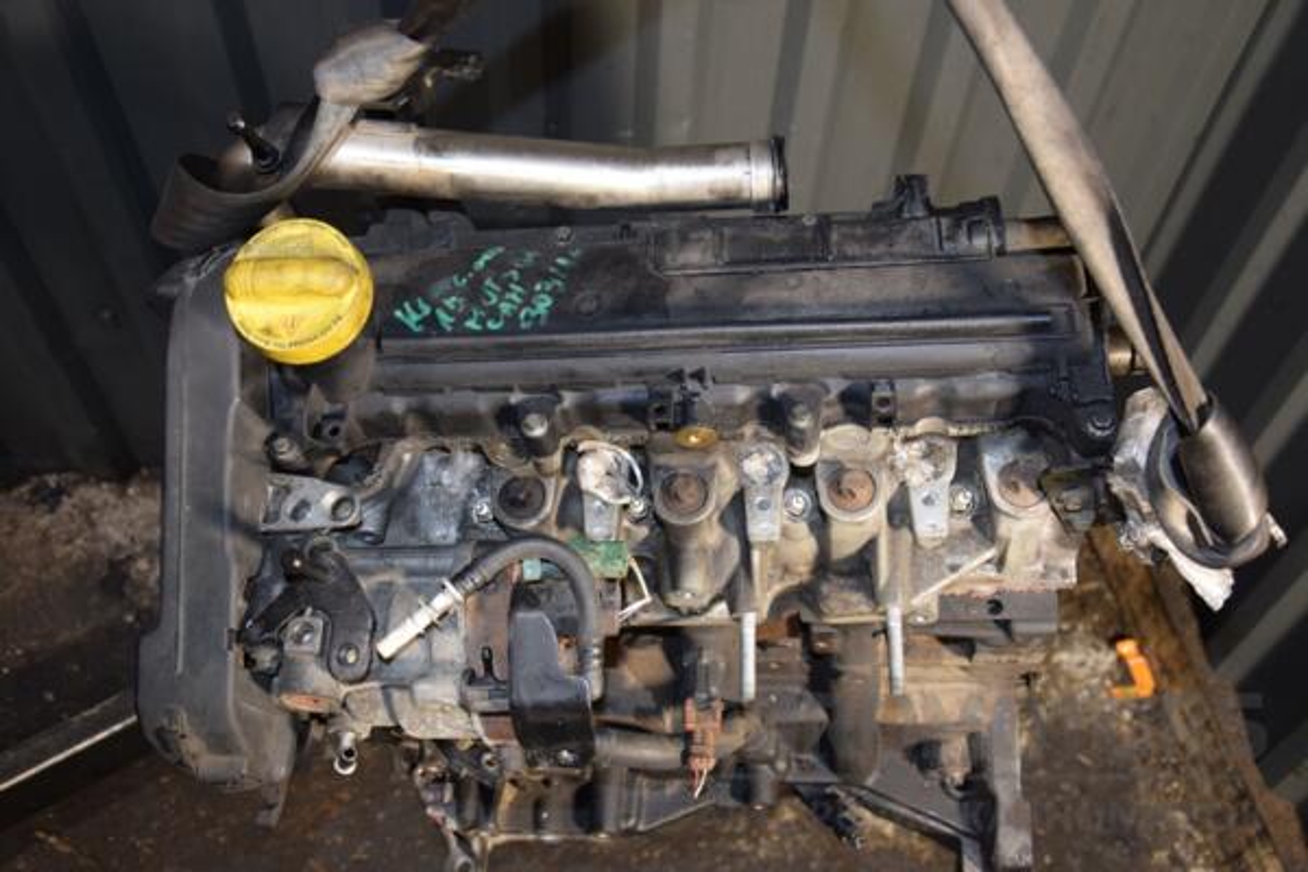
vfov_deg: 36.9
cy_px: 436
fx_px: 1308
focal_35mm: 36
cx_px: 654
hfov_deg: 53.1
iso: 800
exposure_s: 1/100
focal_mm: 24
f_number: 5
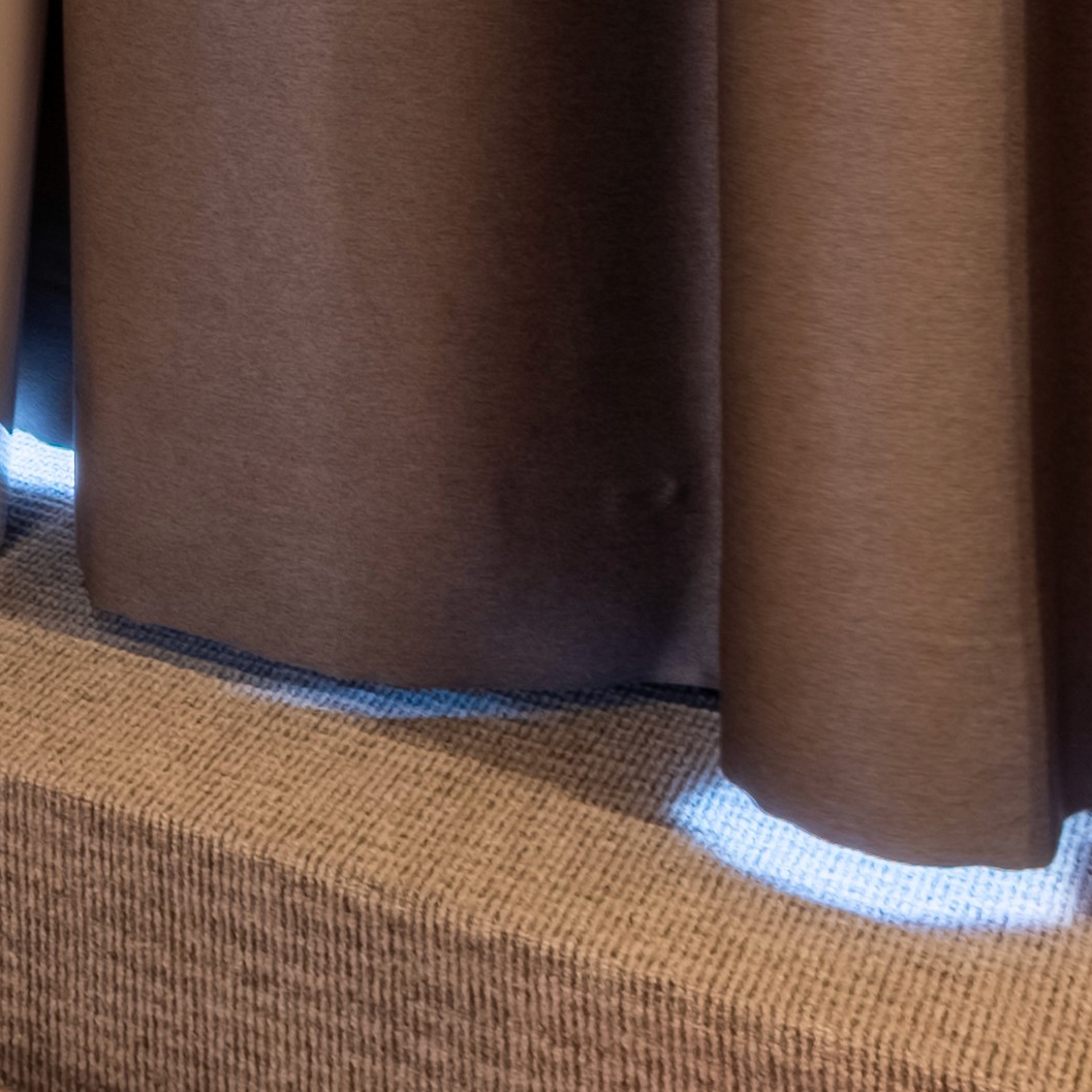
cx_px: -1011
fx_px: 2677
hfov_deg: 17.5
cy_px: -685
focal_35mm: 75
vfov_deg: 19.2
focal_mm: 10
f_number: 8
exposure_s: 1/2
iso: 160
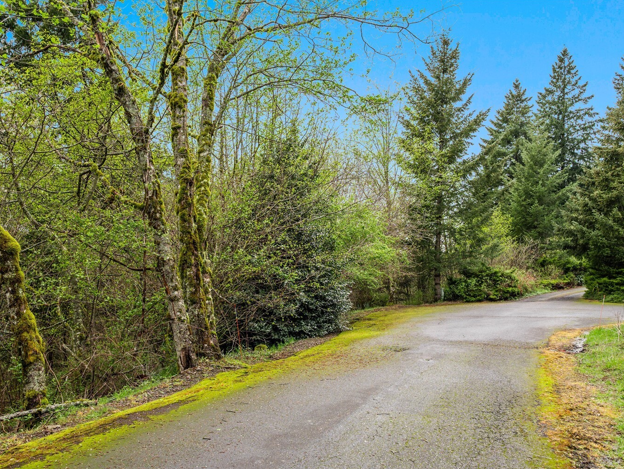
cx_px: 280
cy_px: 260
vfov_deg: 41.8
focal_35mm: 34
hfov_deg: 53.8
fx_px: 613
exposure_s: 1/250
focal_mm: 28
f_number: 4
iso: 360
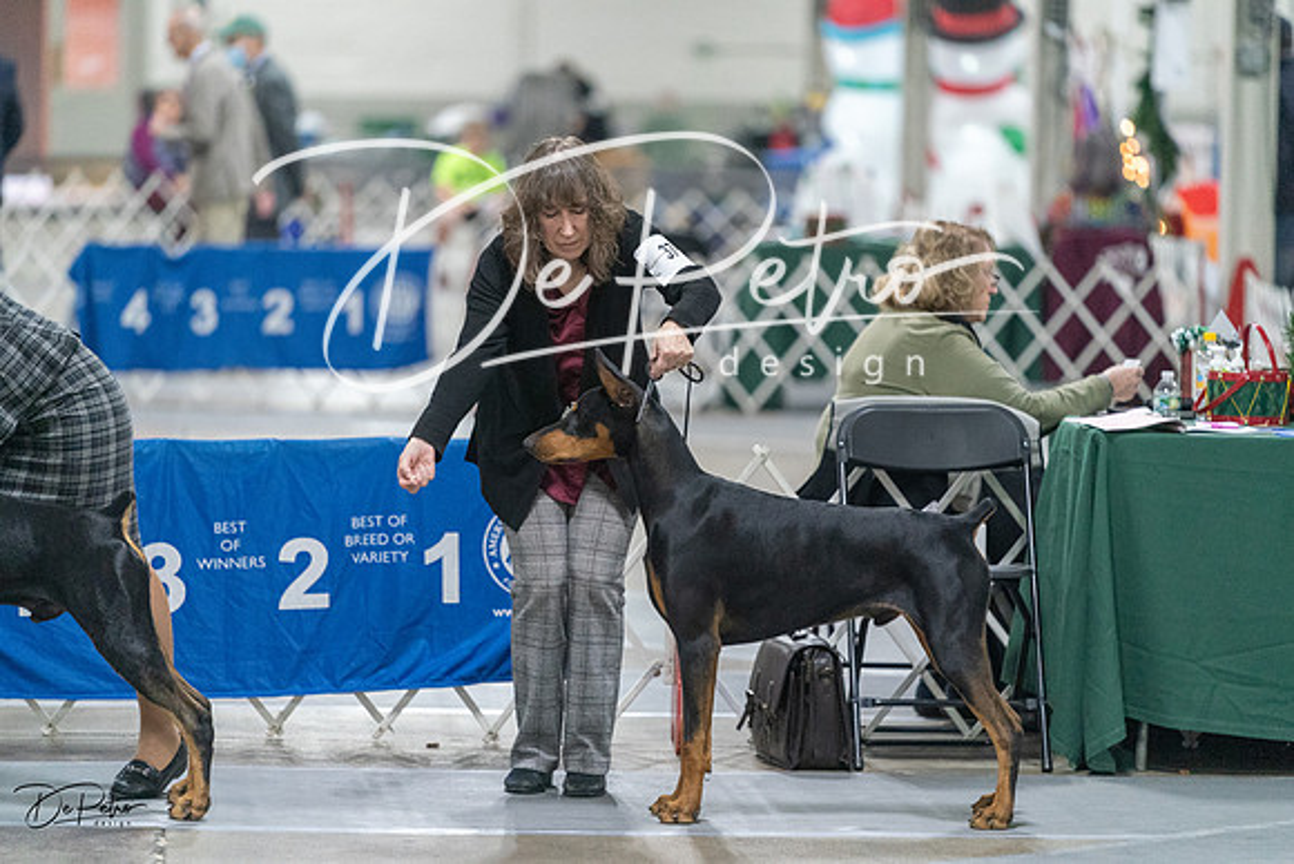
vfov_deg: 6.9
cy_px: 432
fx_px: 7118
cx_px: 647
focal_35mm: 198
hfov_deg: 10.4
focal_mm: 198
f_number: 2.8
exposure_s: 1/320
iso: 6400
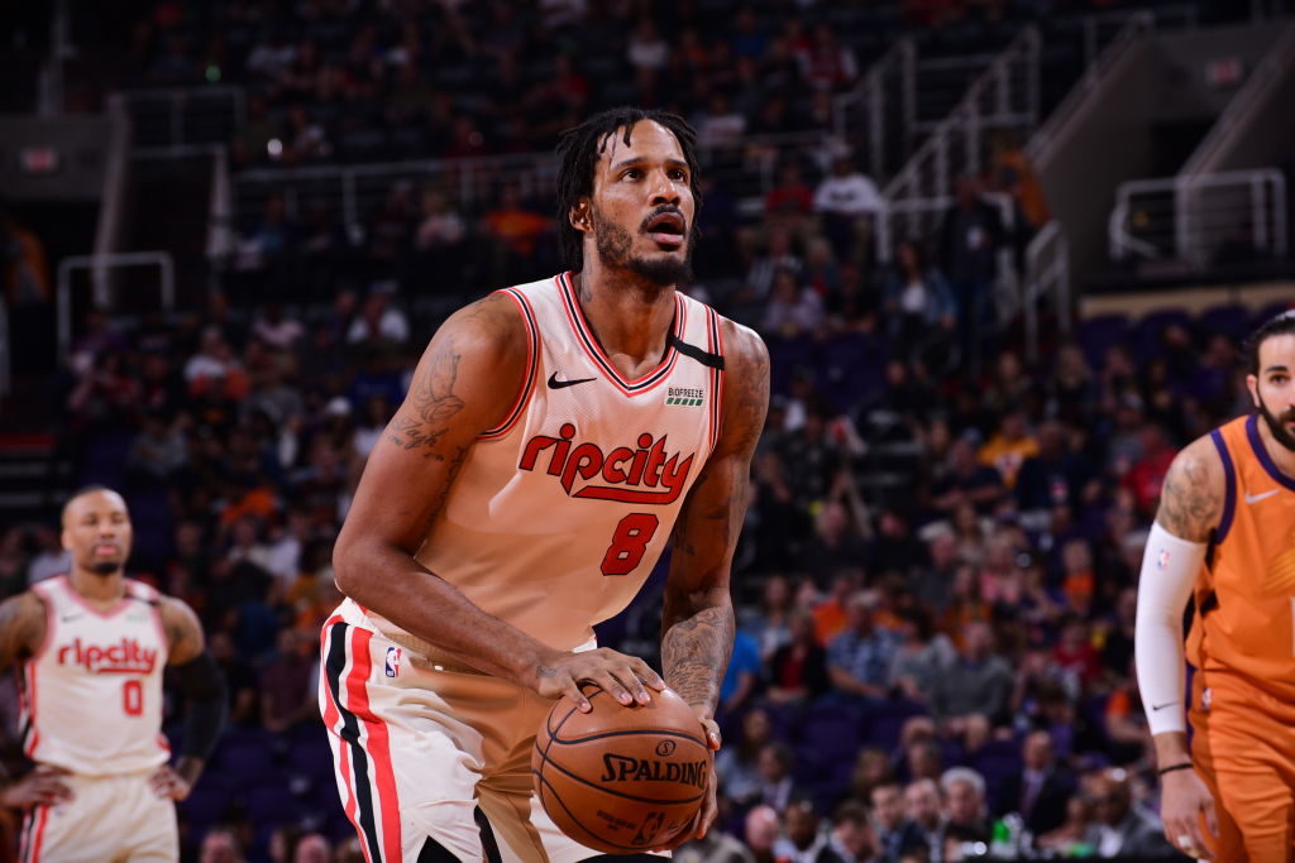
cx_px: 648
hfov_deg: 12.1
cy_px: 432
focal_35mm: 170
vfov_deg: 8.1
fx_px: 6116
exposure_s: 1/250
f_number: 6.3
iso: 250
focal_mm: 170
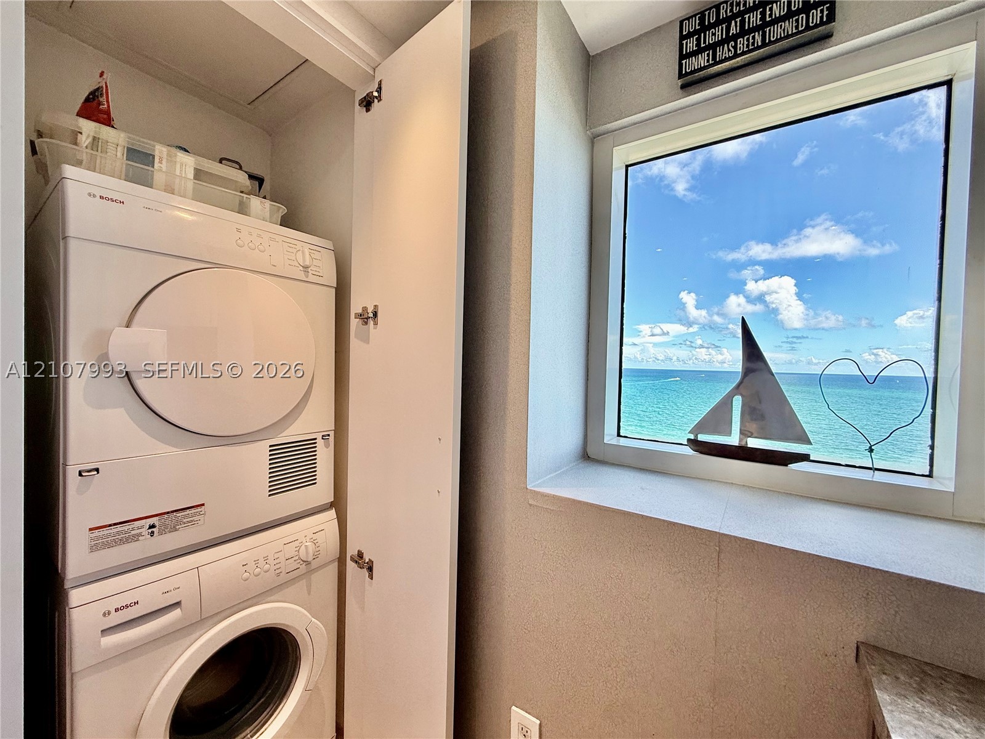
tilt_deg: -0.8
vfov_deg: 85.7
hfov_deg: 102.1
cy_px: 370
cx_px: 492
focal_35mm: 14
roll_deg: -1.3
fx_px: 398
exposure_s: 1/146
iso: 64
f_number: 2.2
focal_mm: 2.22
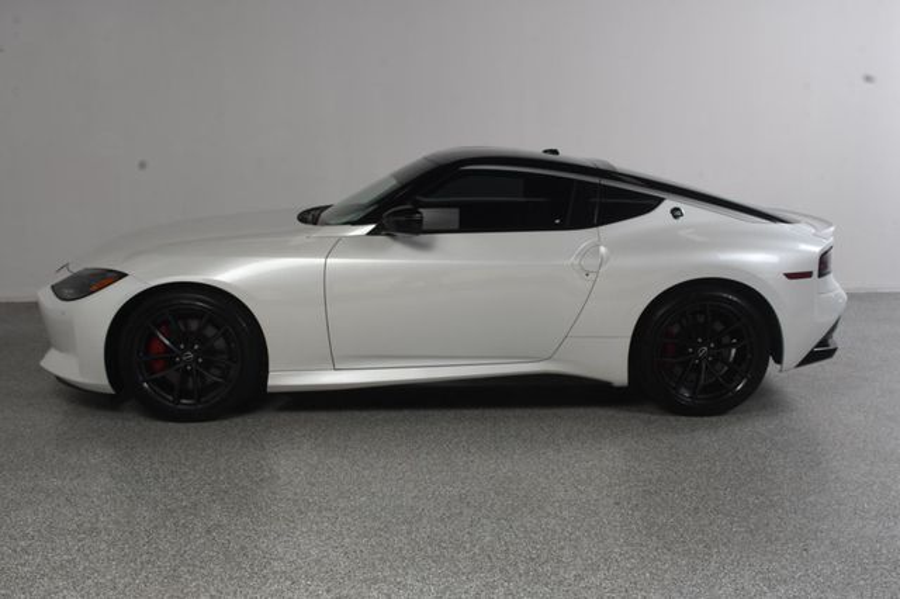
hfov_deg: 49.6
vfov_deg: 34.2
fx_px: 974
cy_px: 300
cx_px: 450
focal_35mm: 39
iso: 100
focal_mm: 26
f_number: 13
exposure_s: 1/160
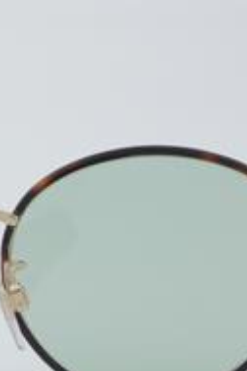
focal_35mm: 174
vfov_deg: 11.8
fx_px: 1791
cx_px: -47
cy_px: 243
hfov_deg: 7.8
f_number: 32
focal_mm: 55
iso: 100
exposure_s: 1/4
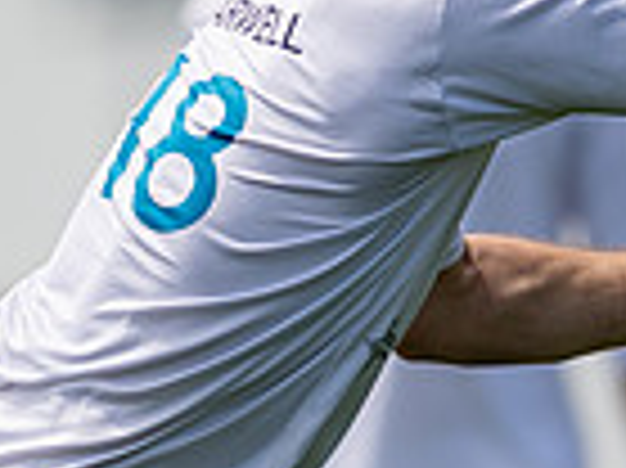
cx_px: 478
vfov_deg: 0.8
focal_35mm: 1892
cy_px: 526
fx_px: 34186
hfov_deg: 1.0
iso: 100
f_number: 2.8
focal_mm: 300
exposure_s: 1/3200
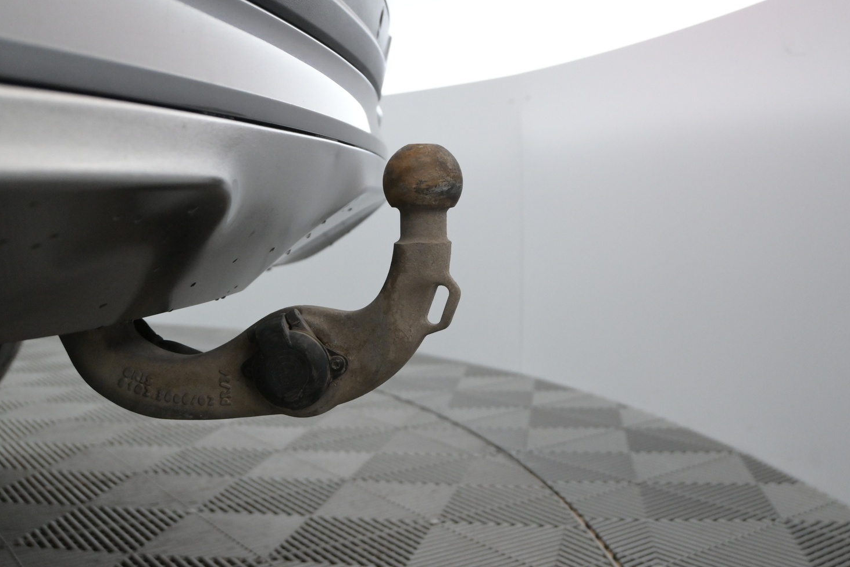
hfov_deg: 46.8
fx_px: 981
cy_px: 262
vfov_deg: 32.2
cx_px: 438
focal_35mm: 42
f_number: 5
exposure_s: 1/100
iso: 2500
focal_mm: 25
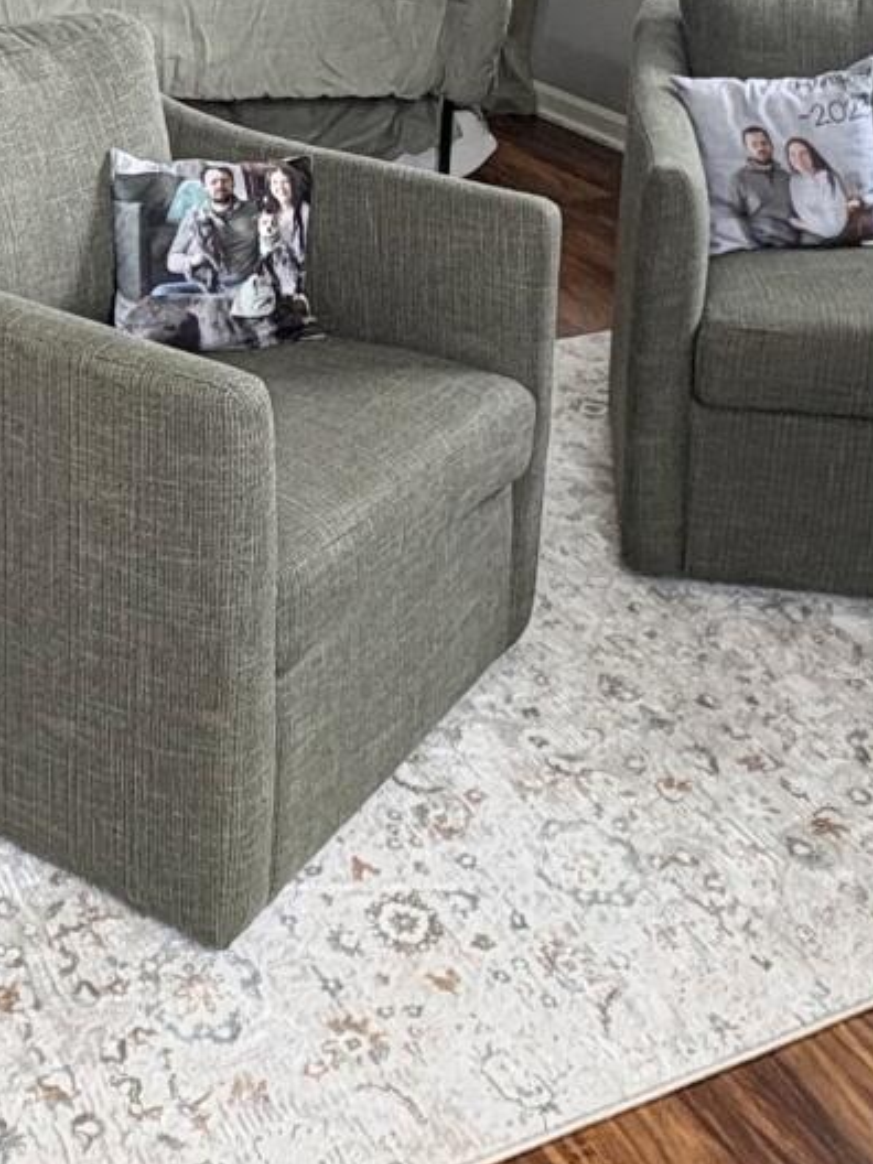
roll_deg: -2.8
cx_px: 265
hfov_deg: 27.3
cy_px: -11
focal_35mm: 53
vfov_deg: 33.0
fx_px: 1782
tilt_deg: -10.7
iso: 250
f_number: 2.2
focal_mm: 2.22
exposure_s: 1/120
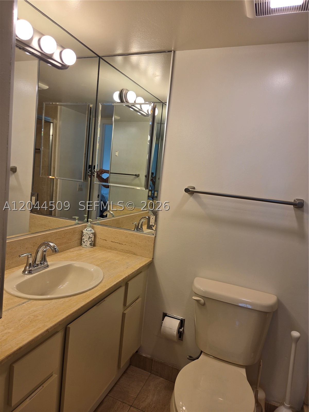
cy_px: 206
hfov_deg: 58.9
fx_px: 274
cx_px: 154
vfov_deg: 73.9
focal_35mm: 23
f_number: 1.8
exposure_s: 1/124
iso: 25
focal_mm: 5.4
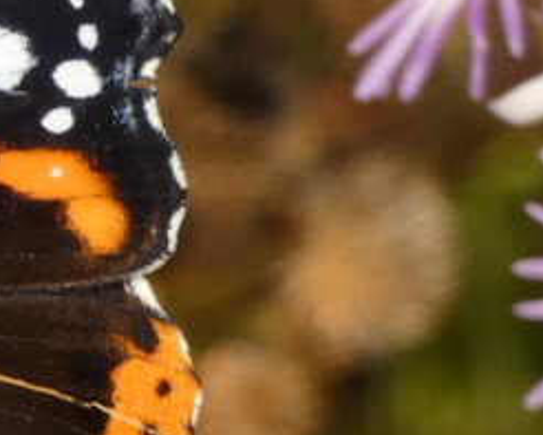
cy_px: 371
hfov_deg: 1.9
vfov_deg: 1.5
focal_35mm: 1044
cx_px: -206
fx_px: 16784
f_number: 5.6
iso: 80
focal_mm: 55.4
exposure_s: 1/80
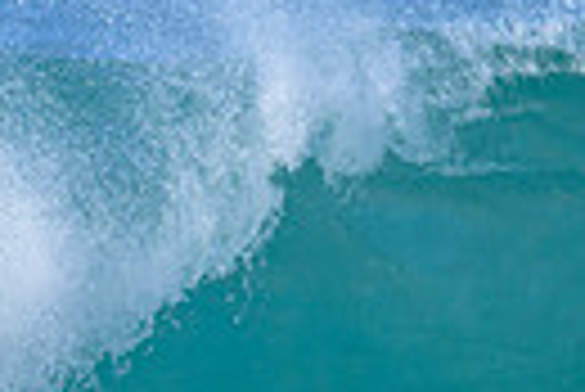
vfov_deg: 0.3
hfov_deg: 0.4
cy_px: 467
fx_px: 78314
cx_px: -24
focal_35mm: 4814
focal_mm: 800
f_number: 6.3
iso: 400
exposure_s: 1/2000
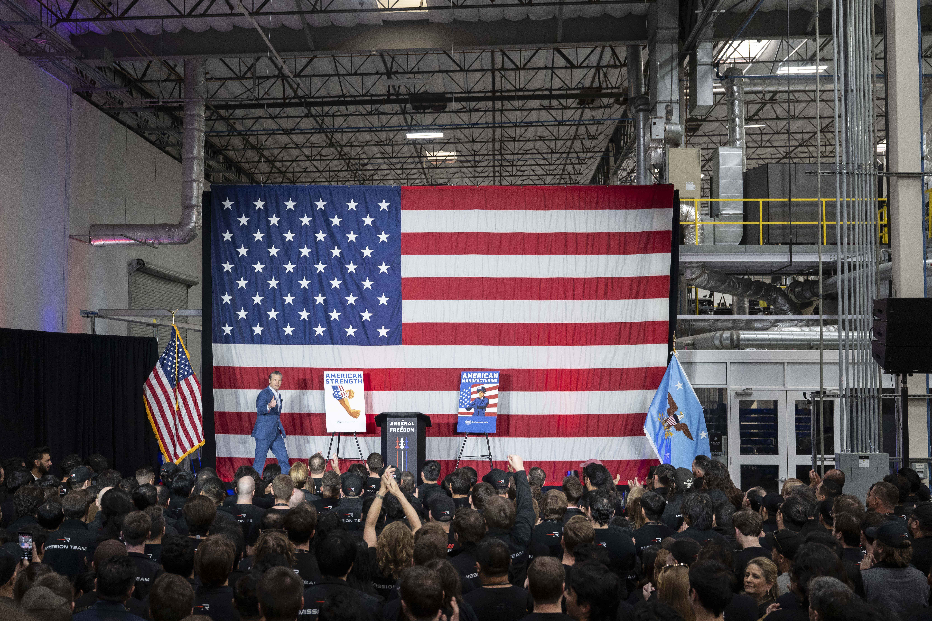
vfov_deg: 31.2
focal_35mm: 43
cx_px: 466
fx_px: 1113
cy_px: 310
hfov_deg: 45.4
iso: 1600
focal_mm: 43
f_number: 4.5
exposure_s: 1/200
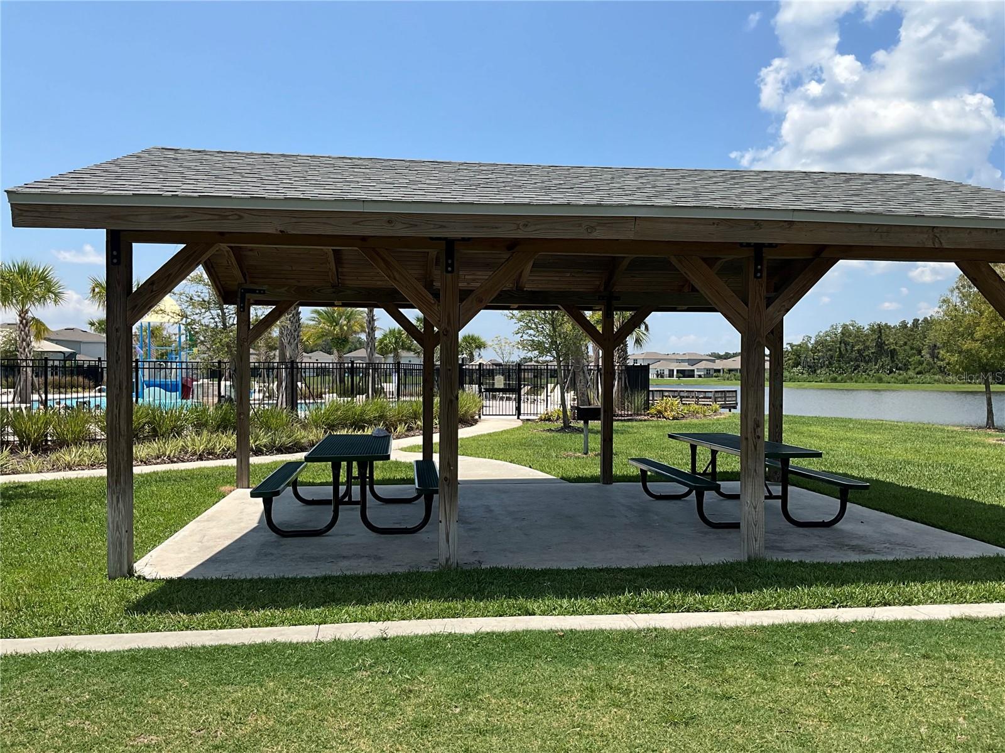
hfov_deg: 61.7
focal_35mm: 29
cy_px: 376
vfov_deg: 48.2
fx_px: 842
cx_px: 502
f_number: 1.8
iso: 25
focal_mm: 3
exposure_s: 1/1577
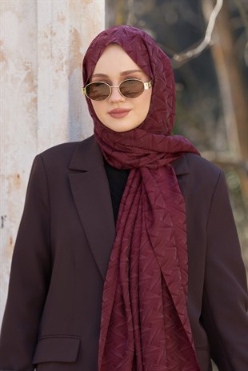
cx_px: 124
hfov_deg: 10.6
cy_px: 186
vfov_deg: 15.8
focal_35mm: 130
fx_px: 1341
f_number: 4.5
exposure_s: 1/250
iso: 200
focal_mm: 130
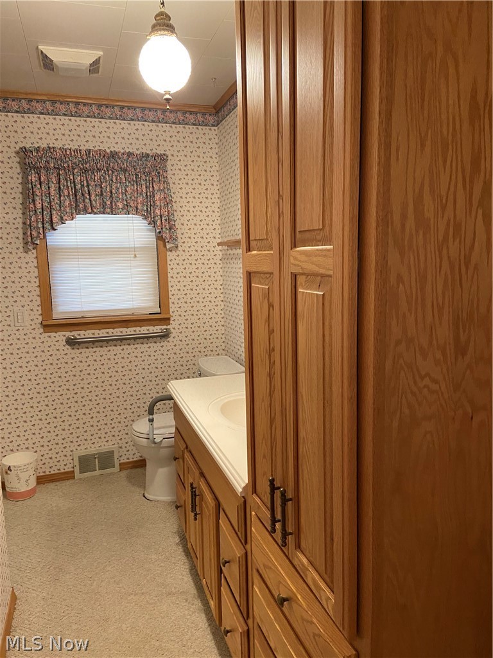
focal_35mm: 26
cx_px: 246
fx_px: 494
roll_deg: +2.2
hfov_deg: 53.1
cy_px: 329
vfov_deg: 67.3
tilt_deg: -8.1
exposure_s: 1/60
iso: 320
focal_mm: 4.25
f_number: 1.8
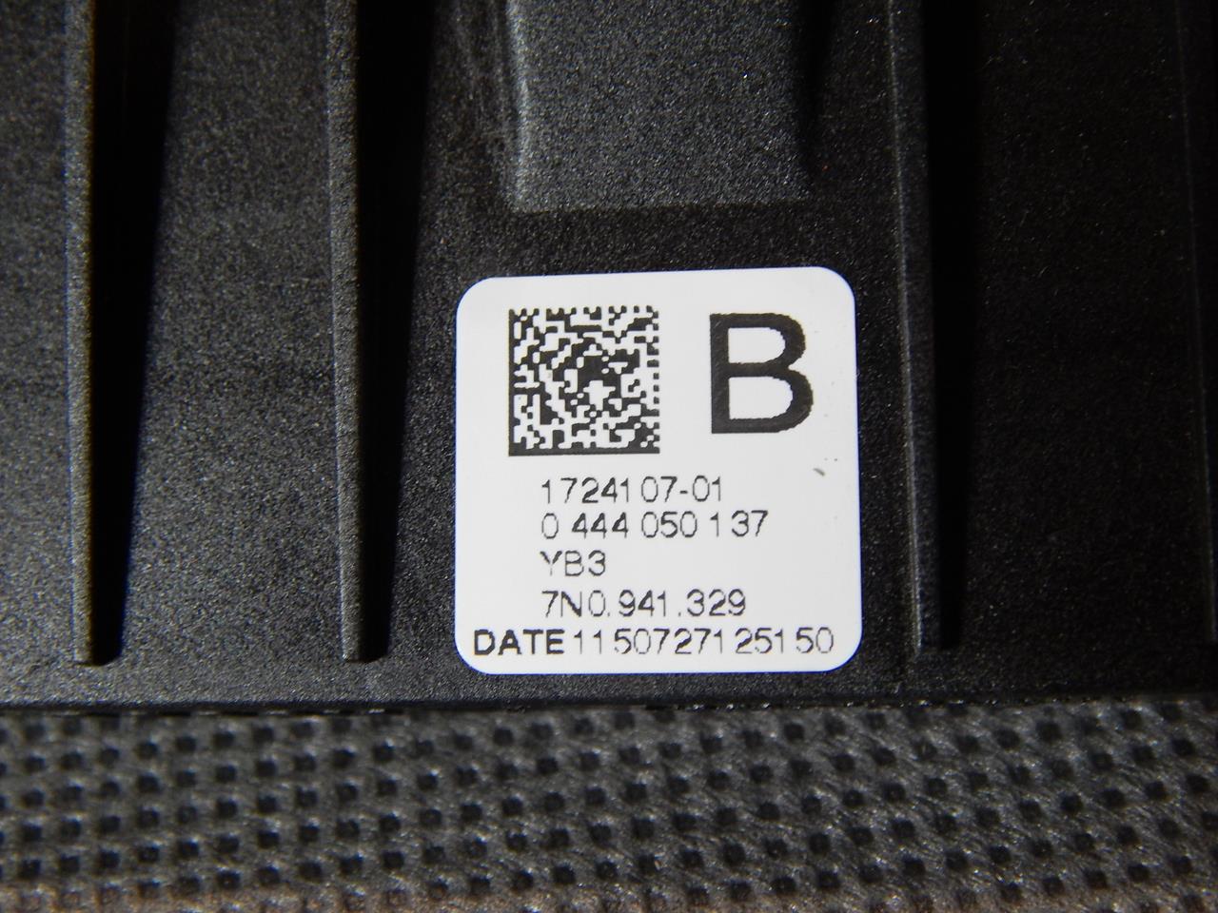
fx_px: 1935
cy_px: 456
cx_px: 609
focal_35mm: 55
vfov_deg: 26.6
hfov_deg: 34.9
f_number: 3.8
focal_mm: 9.7
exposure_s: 1/25
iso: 400
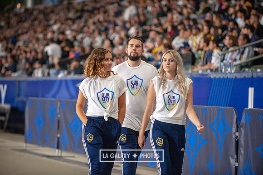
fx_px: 1095
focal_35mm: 150
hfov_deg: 13.7
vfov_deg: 9.1
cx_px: 132
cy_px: 88
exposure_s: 1/1000
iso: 3200
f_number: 2.8
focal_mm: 150
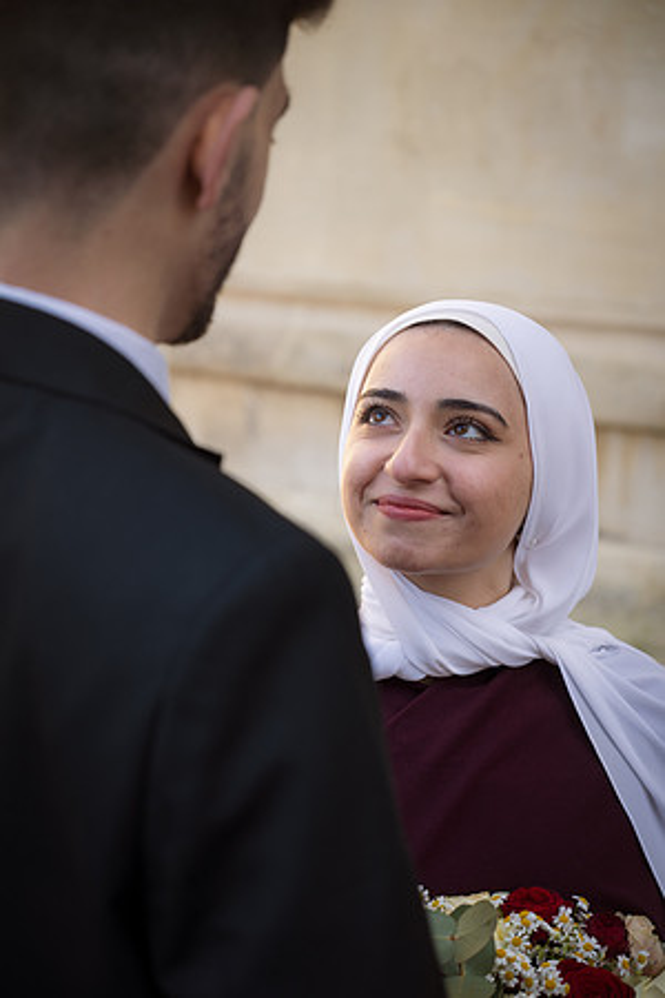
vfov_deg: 29.2
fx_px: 1912
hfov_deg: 19.7
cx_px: 332
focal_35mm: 69
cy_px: 499
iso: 100
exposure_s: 1/200
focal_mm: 69
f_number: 4
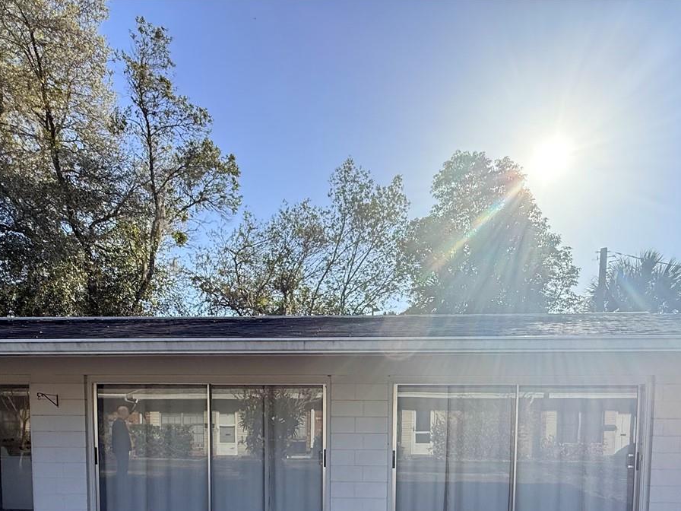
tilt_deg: -2.8
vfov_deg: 49.3
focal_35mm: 25
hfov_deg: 69.4
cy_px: 454
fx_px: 492
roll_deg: +0.1
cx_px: 335
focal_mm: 2.22
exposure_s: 1/2717
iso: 64
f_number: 2.2
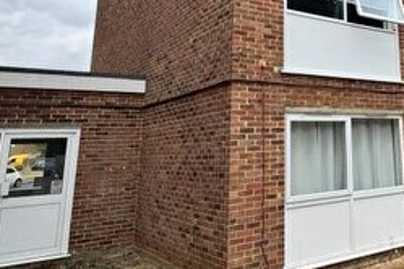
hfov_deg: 43.0
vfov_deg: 31.5
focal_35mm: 41
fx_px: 460
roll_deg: +3.4
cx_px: 370
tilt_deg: +13.1
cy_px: 41
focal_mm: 2.22
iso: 40
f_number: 2.2
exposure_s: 1/1143
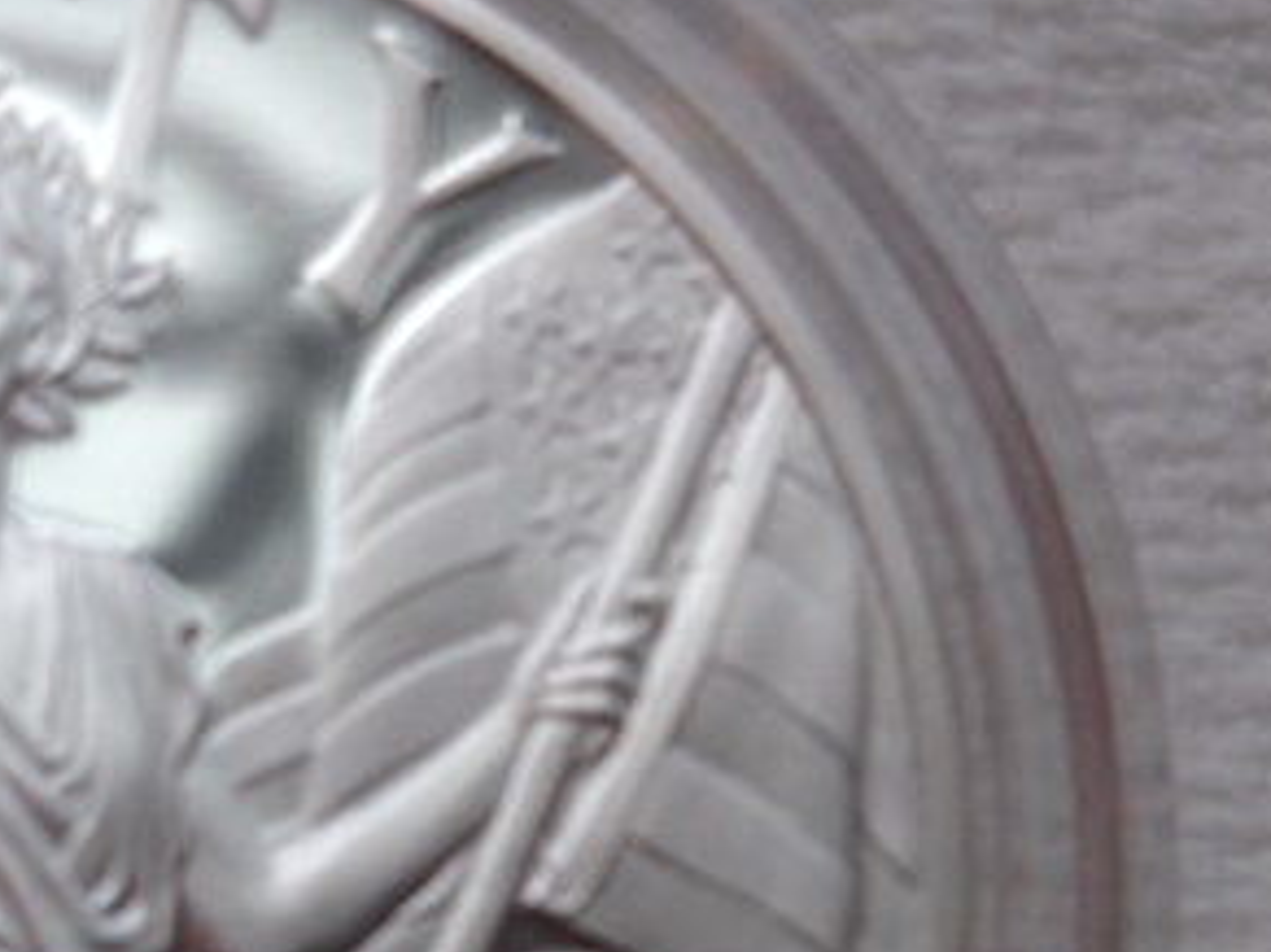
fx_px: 2826
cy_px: 908
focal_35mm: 77
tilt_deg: -82.5
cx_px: -26
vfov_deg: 18.7
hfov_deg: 24.1
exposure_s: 1/259
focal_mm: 4.28
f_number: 2.4
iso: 50
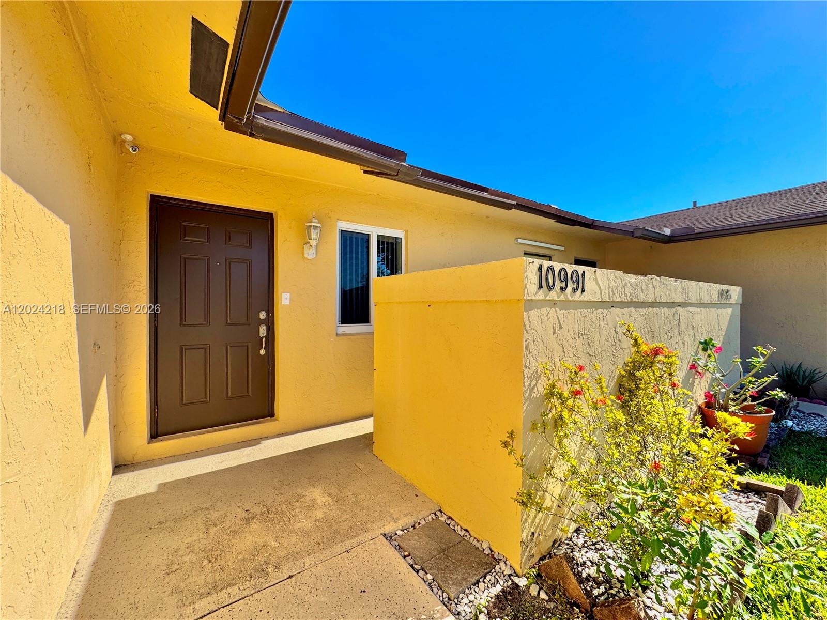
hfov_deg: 102.1
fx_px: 334
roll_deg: +0.4
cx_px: 414
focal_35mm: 14
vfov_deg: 85.7
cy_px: 310
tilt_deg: -1.5
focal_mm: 2.22
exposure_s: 1/1160
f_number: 2.2
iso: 40
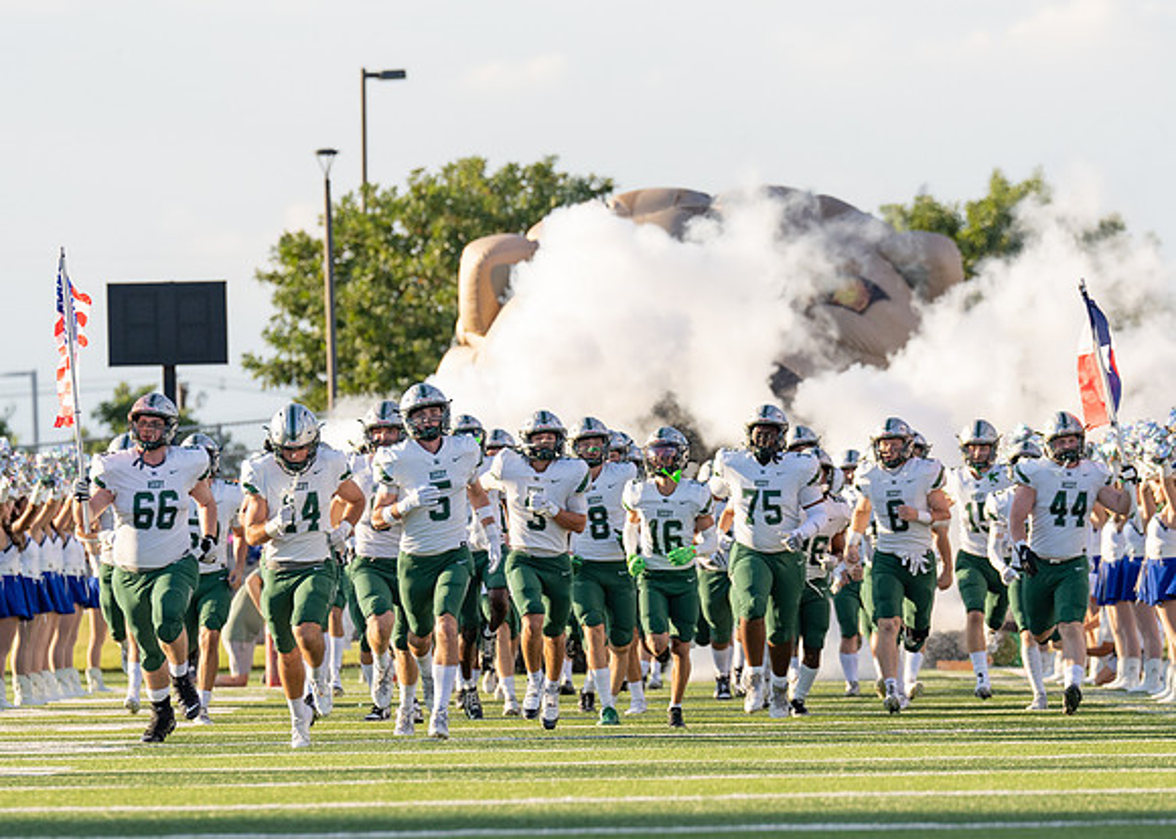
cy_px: 568
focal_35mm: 320
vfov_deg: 4.5
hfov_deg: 6.3
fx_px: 10694
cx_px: 637
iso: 400
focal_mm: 200
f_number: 4
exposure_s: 1/1600
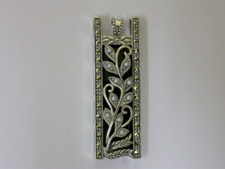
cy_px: 84
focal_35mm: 77
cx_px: 112
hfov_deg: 25.3
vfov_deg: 19.1
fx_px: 500
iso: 230
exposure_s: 1/3.8
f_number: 7.9
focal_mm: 16
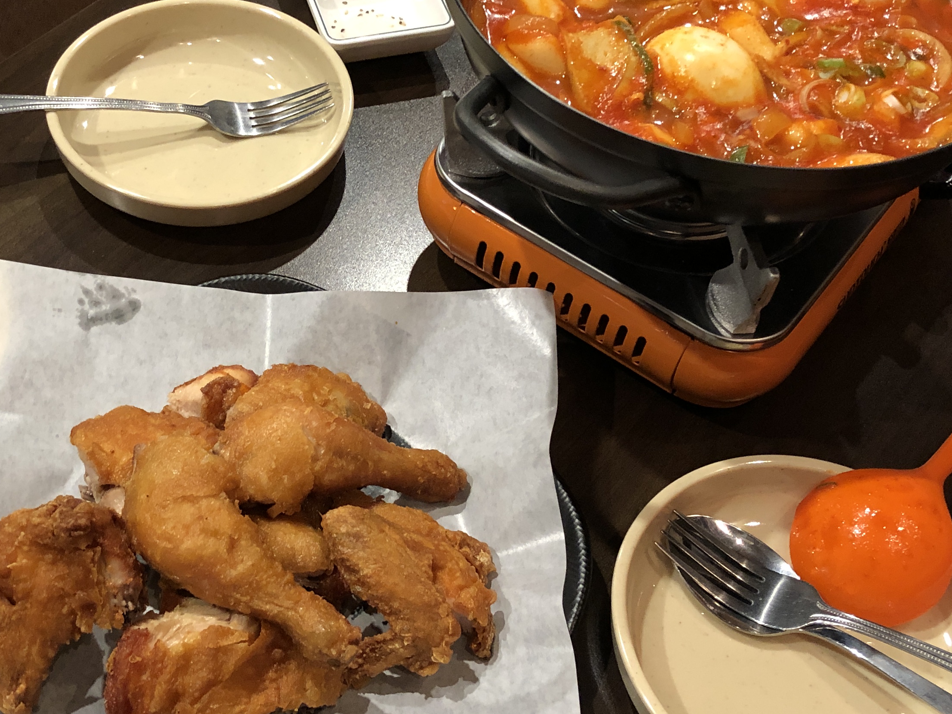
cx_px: 365
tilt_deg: -51.2
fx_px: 1402
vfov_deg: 28.5
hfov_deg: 37.3
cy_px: 322
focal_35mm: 51
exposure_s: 1/15
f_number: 1.8
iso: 80
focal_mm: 4
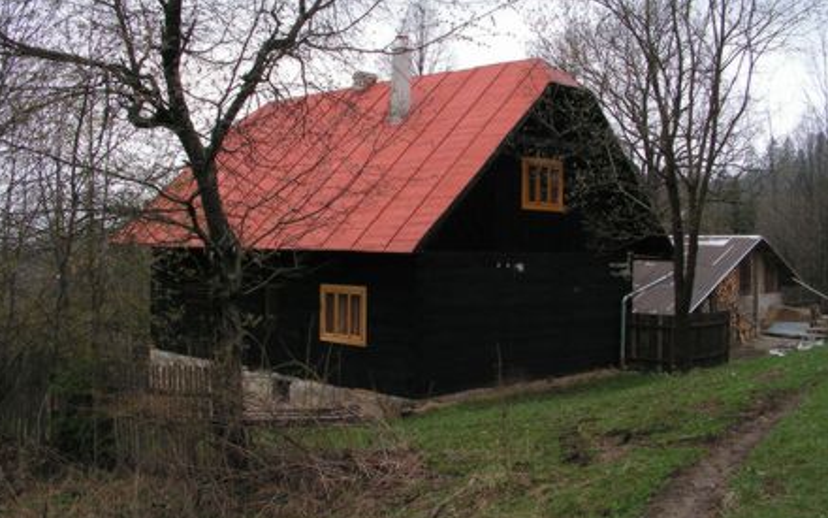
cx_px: 410
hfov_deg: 50.4
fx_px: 880
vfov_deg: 32.7
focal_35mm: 39
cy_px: 223
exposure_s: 1/60
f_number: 4.8
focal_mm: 6
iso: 50
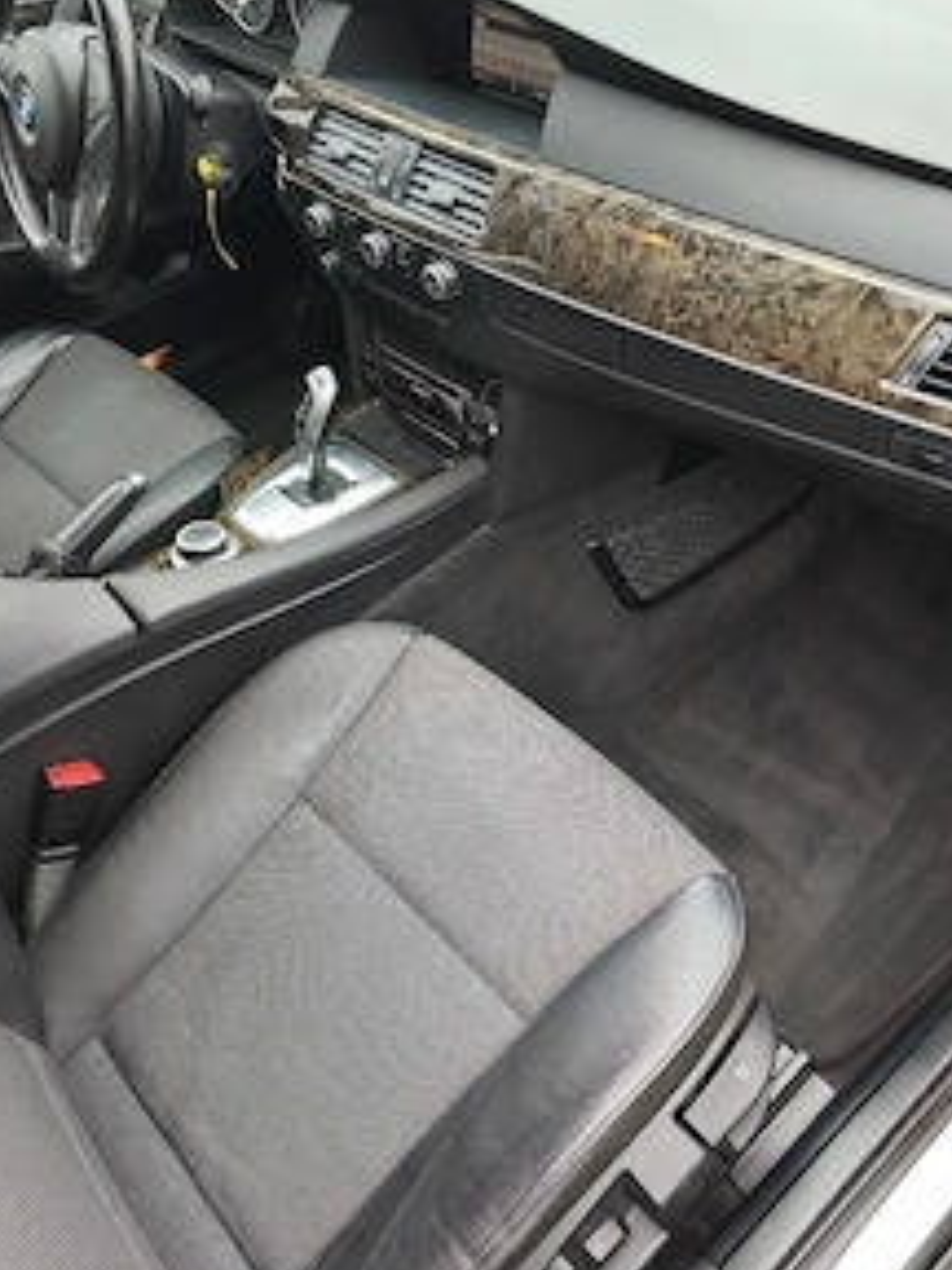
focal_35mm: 32
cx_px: 494
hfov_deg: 44.2
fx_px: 1173
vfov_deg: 56.8
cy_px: 622
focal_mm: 5.35
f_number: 1.7
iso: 100
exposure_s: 1/50
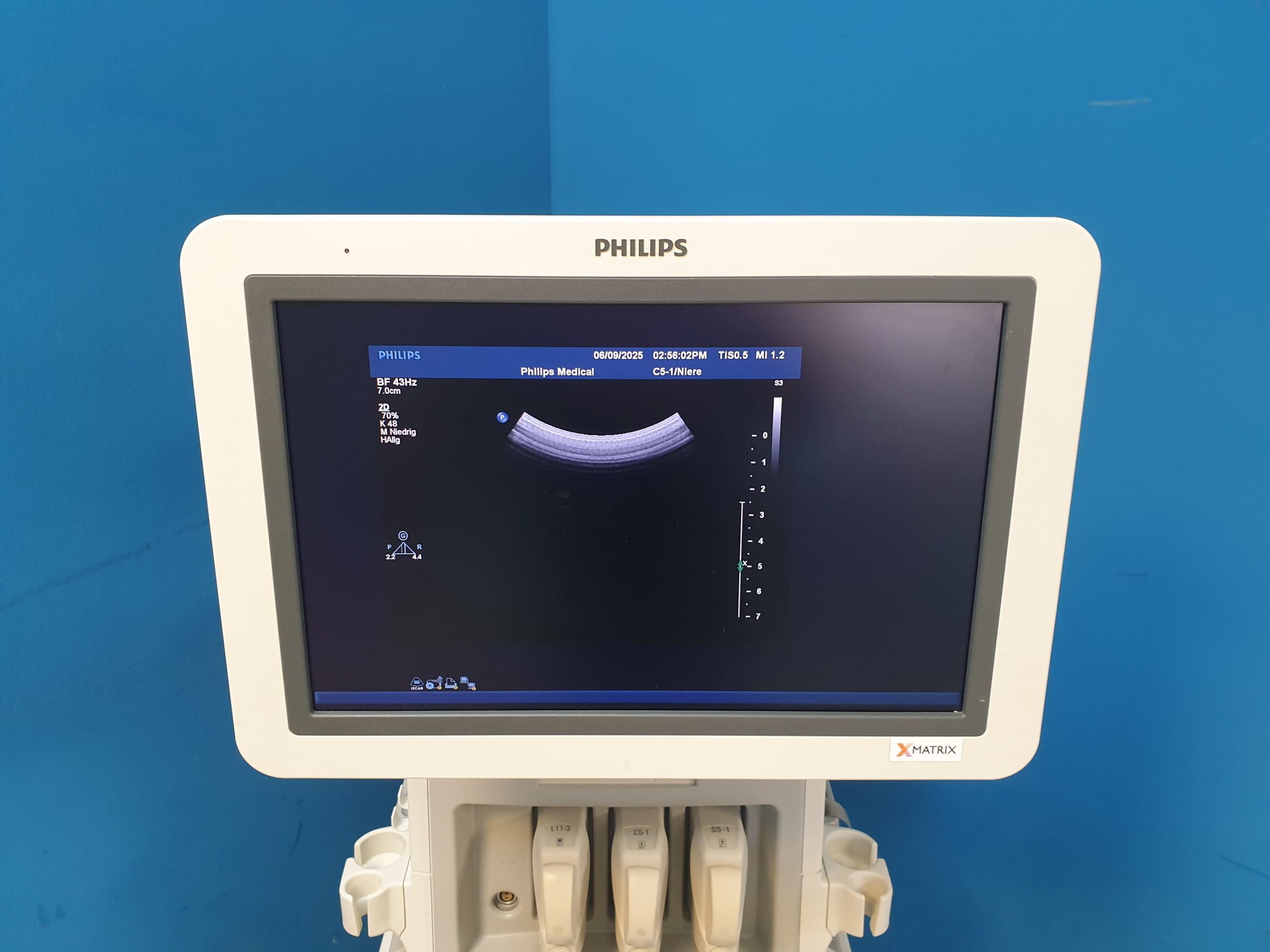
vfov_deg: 53.1
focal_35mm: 26
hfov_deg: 67.3
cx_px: 635
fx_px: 954
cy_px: 476
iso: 250
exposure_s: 1/50
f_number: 2.4
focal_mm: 4.3
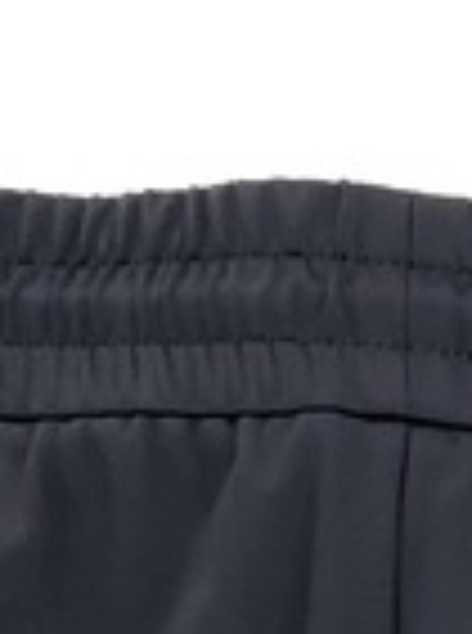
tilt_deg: -86.5
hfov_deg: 10.4
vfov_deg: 14.2
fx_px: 2411
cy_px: 872
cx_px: 922
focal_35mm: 132
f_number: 1.8
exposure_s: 1/152
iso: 16
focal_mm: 3
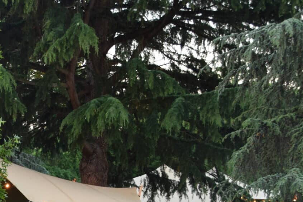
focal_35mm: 132
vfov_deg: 10.2
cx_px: 52
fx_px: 1107
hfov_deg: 15.5
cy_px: 254
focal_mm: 29
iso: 400
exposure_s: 1/100
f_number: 5
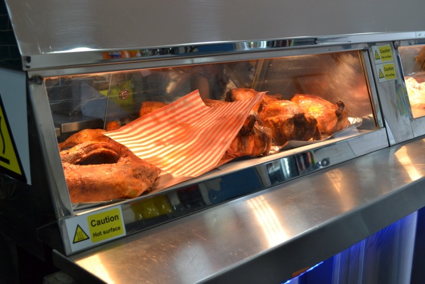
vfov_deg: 28.1
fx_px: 567
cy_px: 142
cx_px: 212
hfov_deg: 41.1
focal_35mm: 48
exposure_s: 1/60
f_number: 5.6
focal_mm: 32
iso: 360
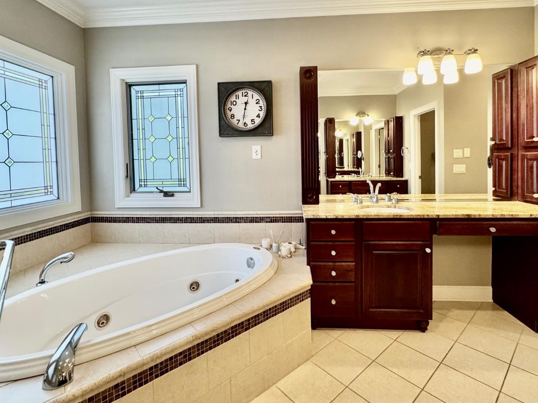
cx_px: 278
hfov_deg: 87.7
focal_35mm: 18
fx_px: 280
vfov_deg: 71.0
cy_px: 167
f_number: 2.2
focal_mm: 2.22
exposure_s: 1/120
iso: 200
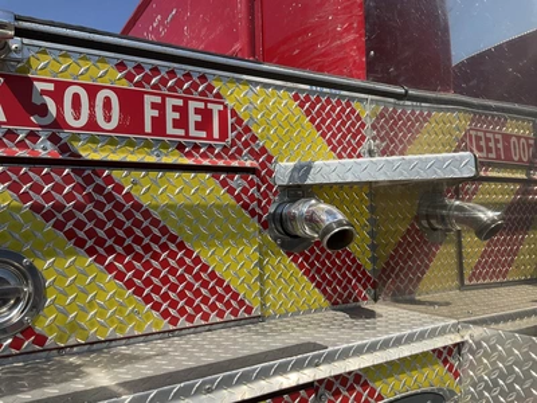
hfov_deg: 61.7
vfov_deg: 48.2
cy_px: 202
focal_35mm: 29
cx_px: 268
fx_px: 450
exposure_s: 1/2227
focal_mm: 3
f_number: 1.8
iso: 25
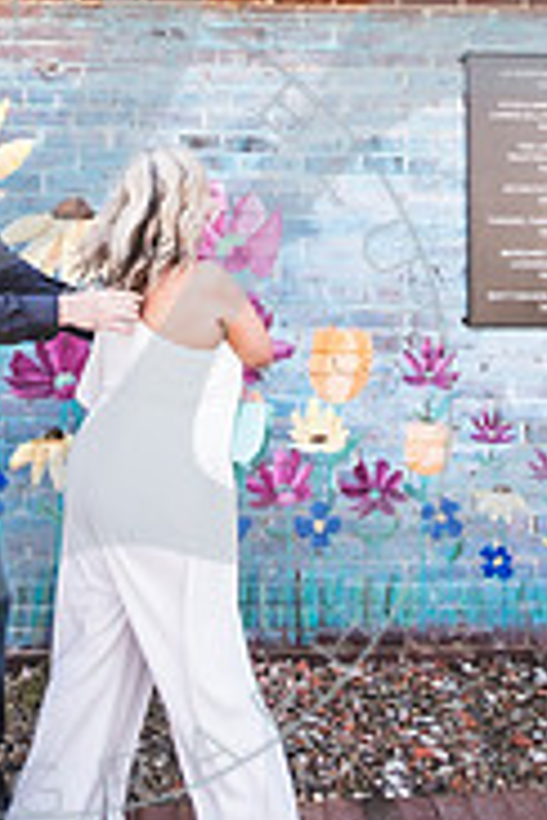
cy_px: 63
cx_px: 238
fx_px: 1345
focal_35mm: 59
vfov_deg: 32.1
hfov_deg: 23.0
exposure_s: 1/400
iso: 100
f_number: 2.8
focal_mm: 24
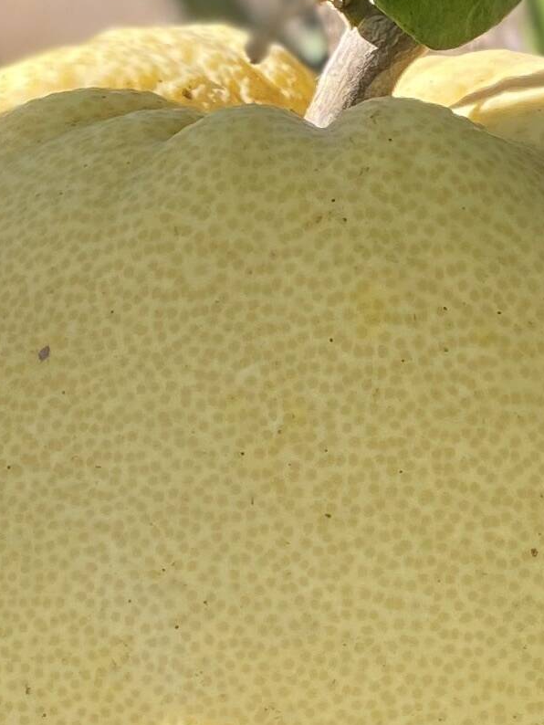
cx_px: 393
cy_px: 716
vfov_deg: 14.7
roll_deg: +0.0
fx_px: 2764
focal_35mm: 132
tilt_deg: -21.1
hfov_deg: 11.2
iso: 32
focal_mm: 4.25
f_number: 1.8
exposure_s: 1/522
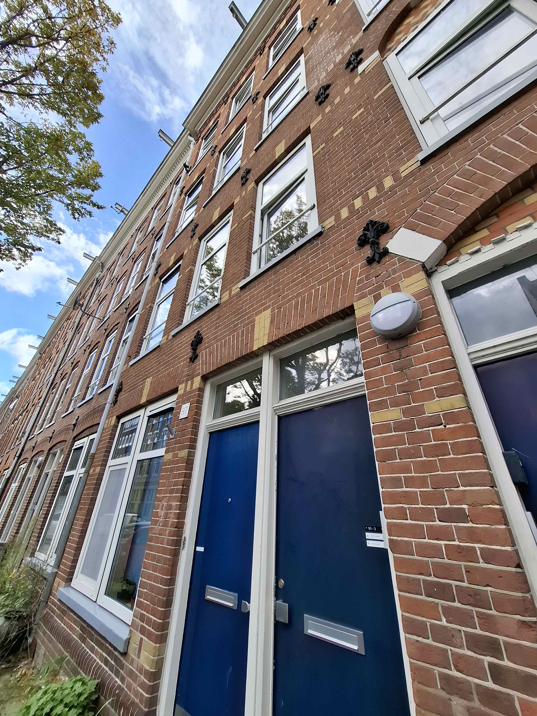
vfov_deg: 106.2
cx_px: 268
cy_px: 358
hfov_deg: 89.9
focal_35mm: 13
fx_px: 269
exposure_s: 1/498
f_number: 2.2
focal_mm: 1.74
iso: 40
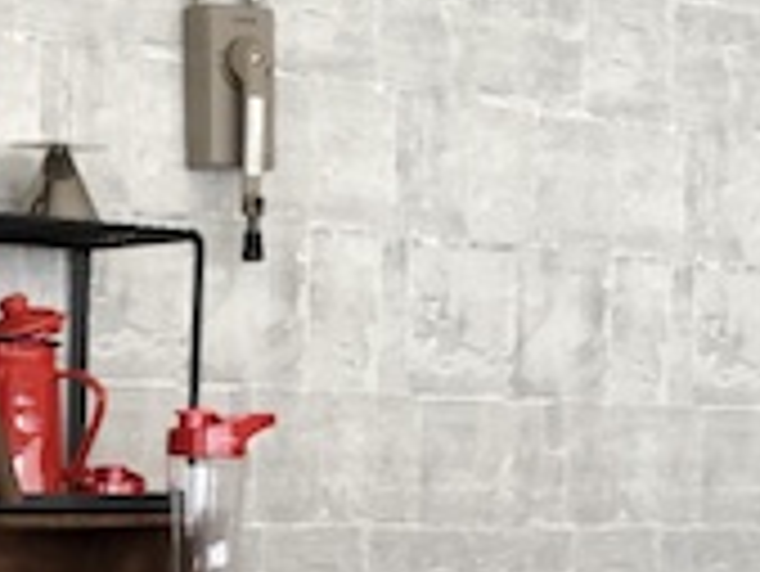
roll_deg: -0.8
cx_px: 117
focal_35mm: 106
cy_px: 613
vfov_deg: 13.7
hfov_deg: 18.3
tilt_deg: -3.4
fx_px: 2329
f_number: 1.8
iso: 40
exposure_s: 1/20
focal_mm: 4
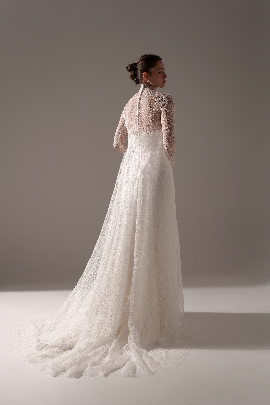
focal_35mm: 50
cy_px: 202
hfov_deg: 27.0
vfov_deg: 39.6
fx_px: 563
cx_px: 135
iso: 50
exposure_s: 1/500
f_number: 1.2
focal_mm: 50
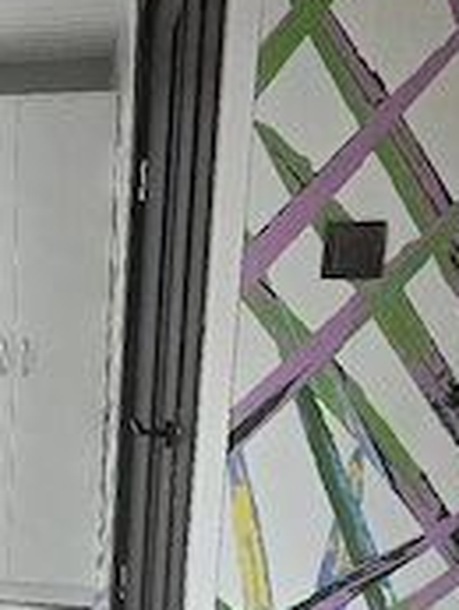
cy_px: 377
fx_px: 530
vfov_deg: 59.2
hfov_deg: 39.0
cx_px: -39
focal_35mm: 30
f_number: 2.2
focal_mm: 2.2
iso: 500
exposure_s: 1/101
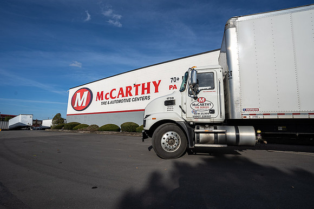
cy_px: 104
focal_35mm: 18
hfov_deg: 90.0
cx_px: 157
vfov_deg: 67.4
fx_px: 157
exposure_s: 1/1250
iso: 125
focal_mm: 18
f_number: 7.1
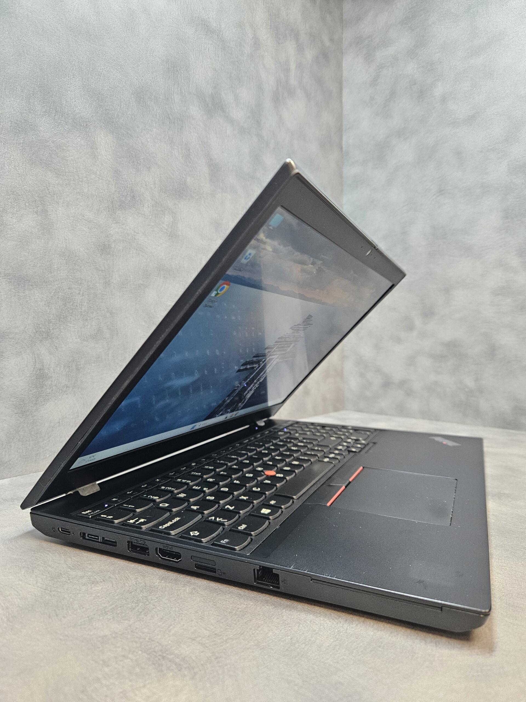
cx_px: 263
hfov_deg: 58.9
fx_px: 466
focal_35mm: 23
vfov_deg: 73.9
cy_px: 351
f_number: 1.8
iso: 500
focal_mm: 5.4
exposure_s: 1/100
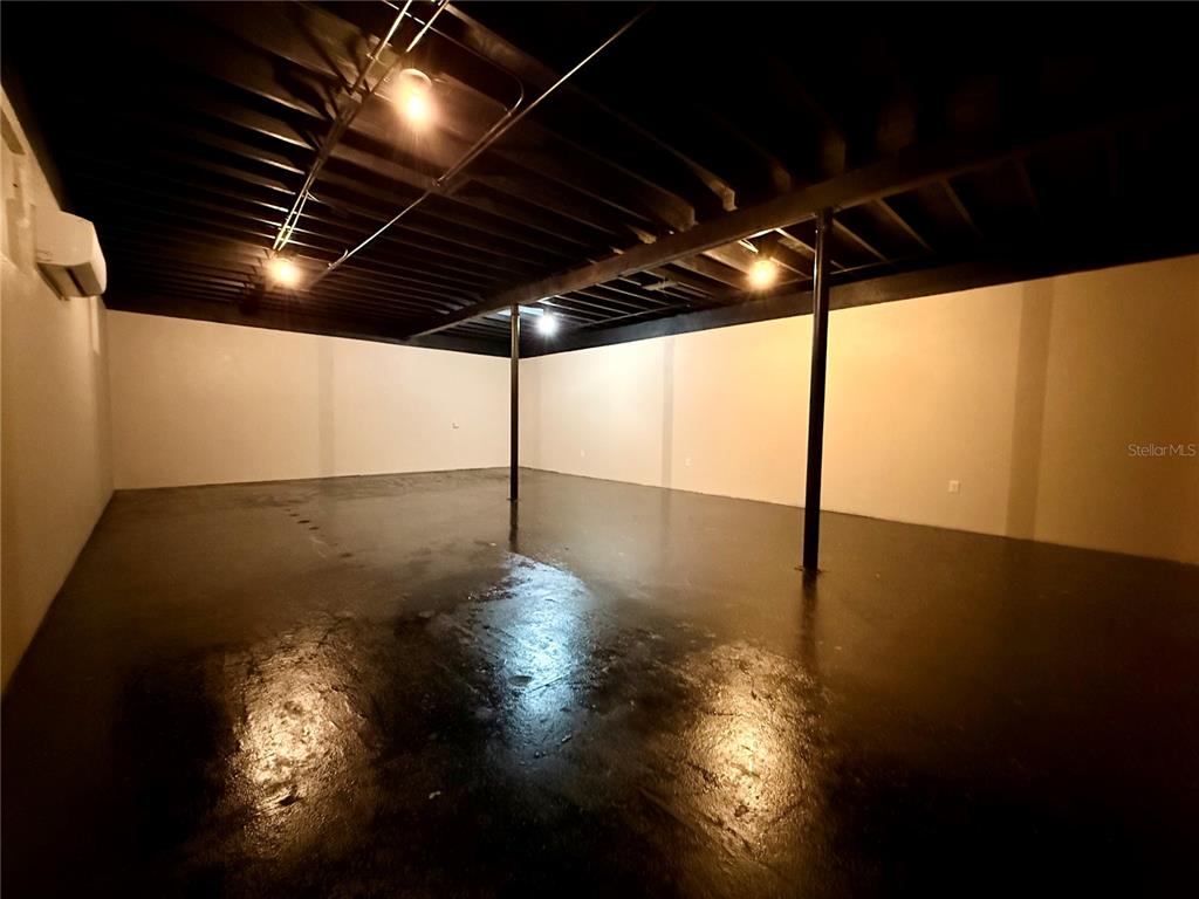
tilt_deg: -3.1
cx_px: 600
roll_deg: -1.4
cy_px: 450
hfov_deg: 102.1
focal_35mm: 14
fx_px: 485
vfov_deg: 85.7
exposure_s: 1/40
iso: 1600
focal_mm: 2.22
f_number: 2.2
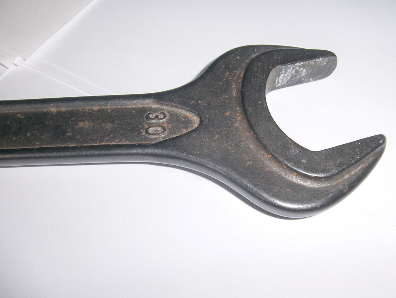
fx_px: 401
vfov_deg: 40.8
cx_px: 198
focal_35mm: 35
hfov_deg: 52.6
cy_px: 149
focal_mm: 7.5
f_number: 5.5
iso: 100
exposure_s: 1/60
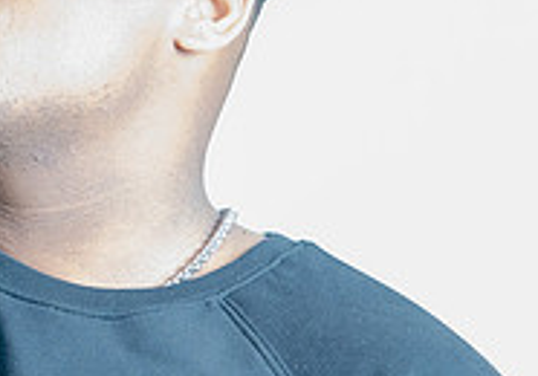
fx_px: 3686
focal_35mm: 243
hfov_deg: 8.2
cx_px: -164
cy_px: 139
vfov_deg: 5.8
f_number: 5.6
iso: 2500
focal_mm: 75
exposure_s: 1/125
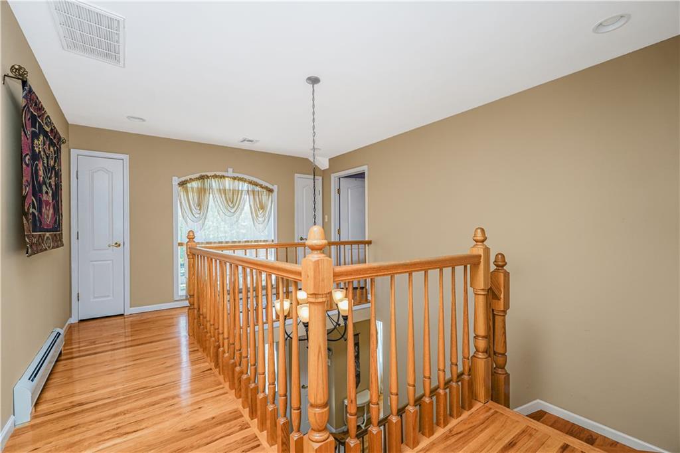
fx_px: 302
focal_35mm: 16
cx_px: 340
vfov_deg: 73.7
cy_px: 226
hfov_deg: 96.8
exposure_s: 1/40
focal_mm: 16
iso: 64
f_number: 4.5
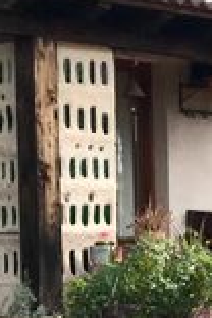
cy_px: 241
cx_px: 436
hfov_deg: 11.0
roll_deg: +0.8
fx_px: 989
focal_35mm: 112
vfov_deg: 18.1
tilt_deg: +1.0
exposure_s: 1/2336
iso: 20
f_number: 1.8
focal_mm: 3.99
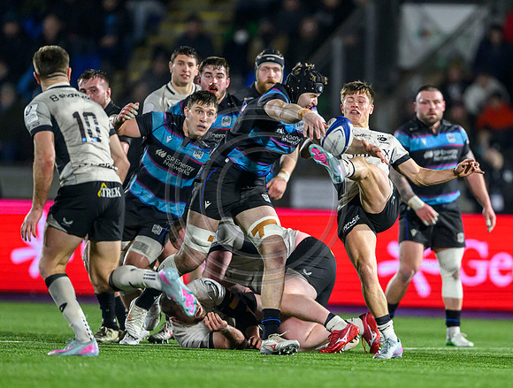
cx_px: 404
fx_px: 8970
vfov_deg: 2.5
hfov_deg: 3.3
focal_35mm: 603
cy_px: 248
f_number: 3.2
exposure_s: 1/2500
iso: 8000
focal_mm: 400
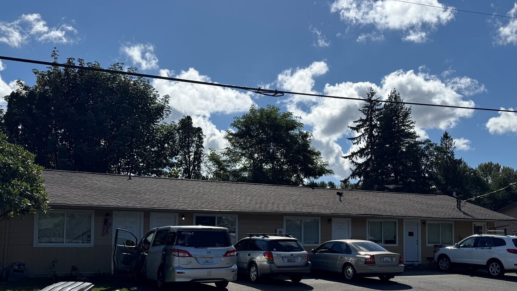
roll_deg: +0.4
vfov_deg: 32.3
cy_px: 213
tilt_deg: +2.5
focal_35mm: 36
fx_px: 494
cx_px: 281
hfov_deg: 55.2
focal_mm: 6.76
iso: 80
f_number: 1.78
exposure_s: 1/9009
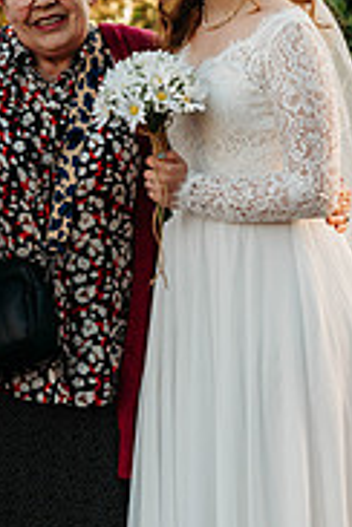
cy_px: 202
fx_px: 3065
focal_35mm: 209
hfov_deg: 6.6
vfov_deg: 9.8
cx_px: 68
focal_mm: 85
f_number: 4
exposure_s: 1/800
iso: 100
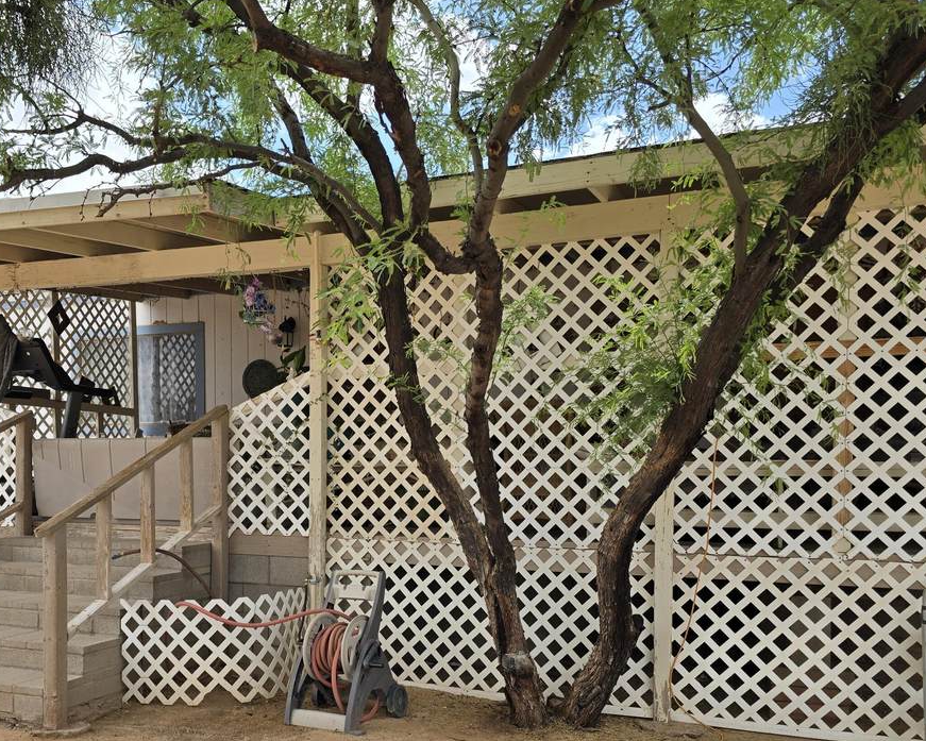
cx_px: 378
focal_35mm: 33
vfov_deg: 44.0
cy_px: 487
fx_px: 905
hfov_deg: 53.9
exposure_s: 1/582
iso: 12
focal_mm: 6.3
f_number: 1.7
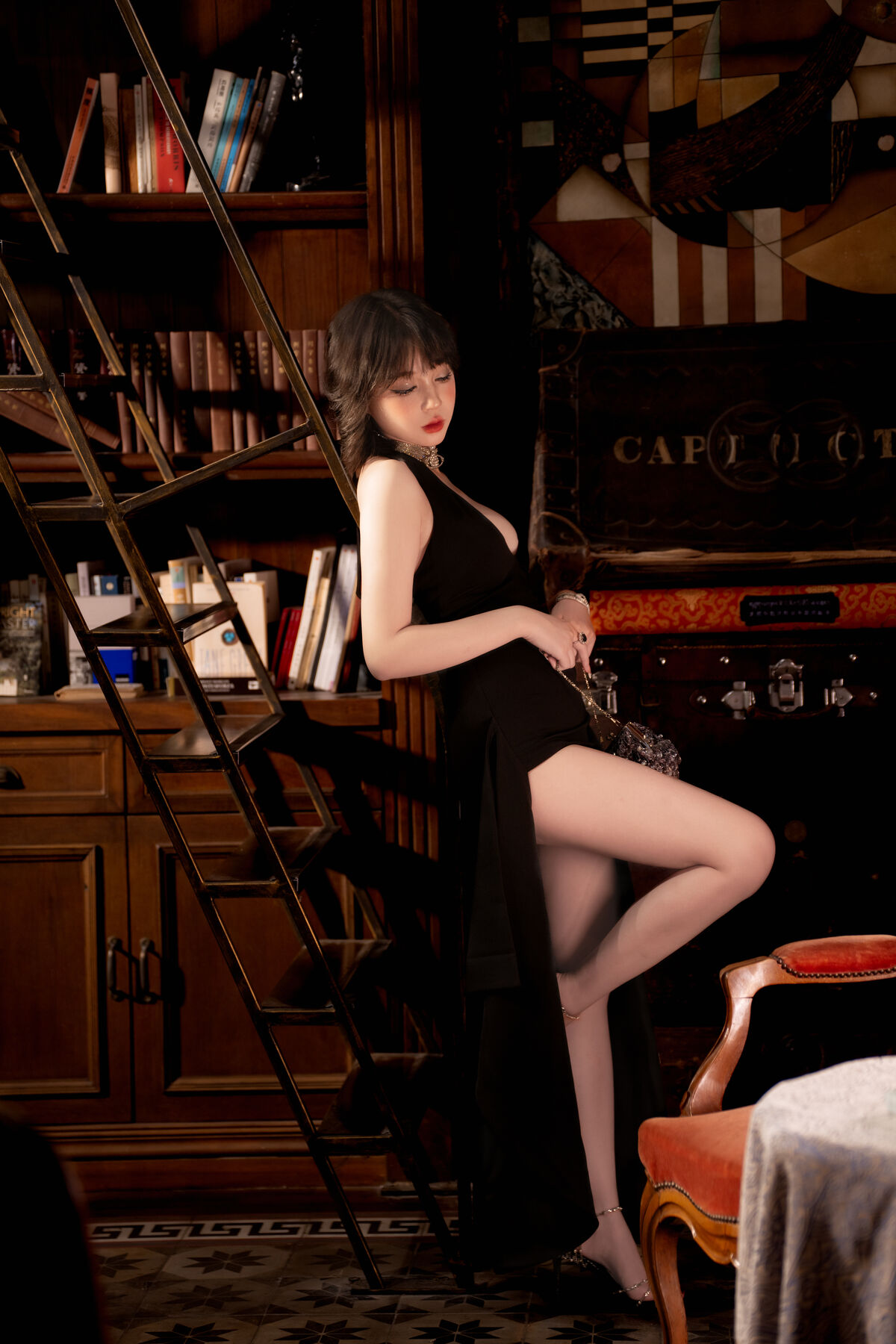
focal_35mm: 90
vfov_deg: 22.6
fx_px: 3360
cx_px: 448
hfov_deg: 15.2
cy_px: 672
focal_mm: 90
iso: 320
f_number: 2.8
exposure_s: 1/80
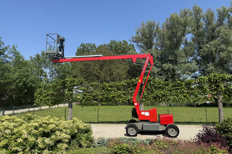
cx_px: 116
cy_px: 73
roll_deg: +0.8
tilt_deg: +8.2
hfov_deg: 71.5
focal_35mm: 25
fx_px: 161
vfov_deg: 51.3
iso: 80
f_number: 1.78
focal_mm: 6.76
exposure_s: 1/3584
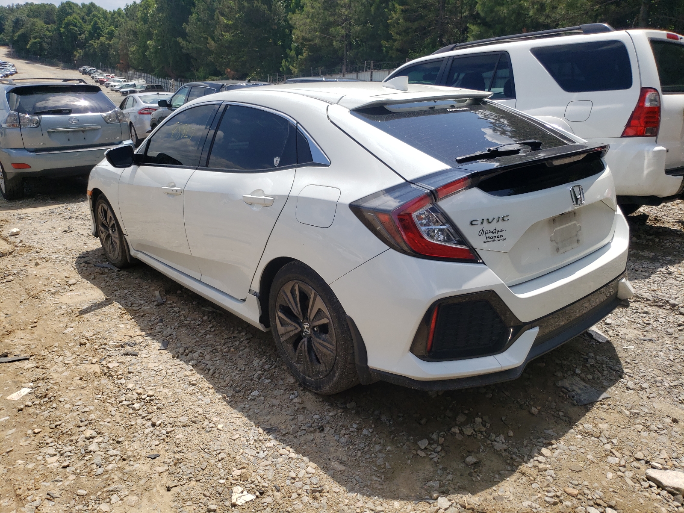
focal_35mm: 26
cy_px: 256
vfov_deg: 53.1
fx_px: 514
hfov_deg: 67.3
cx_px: 342
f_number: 1.5
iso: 50
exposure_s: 1/3333
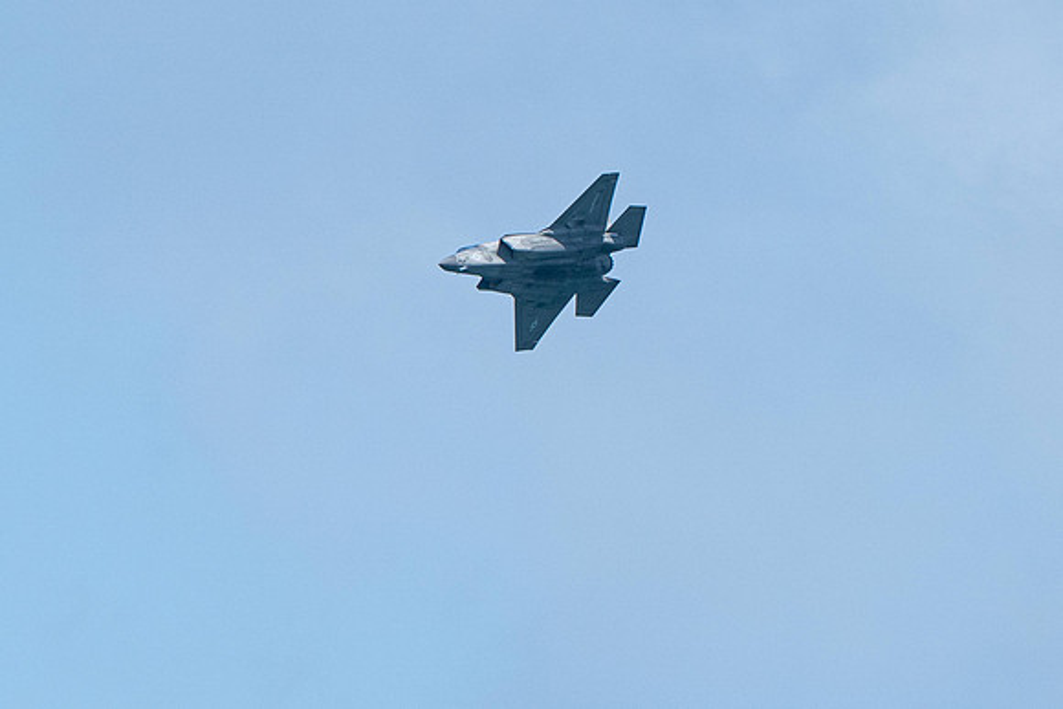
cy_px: 422
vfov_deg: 1.4
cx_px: 164
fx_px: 29427
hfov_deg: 2.1
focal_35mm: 996
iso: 640
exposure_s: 1/1250
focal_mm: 400
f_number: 10
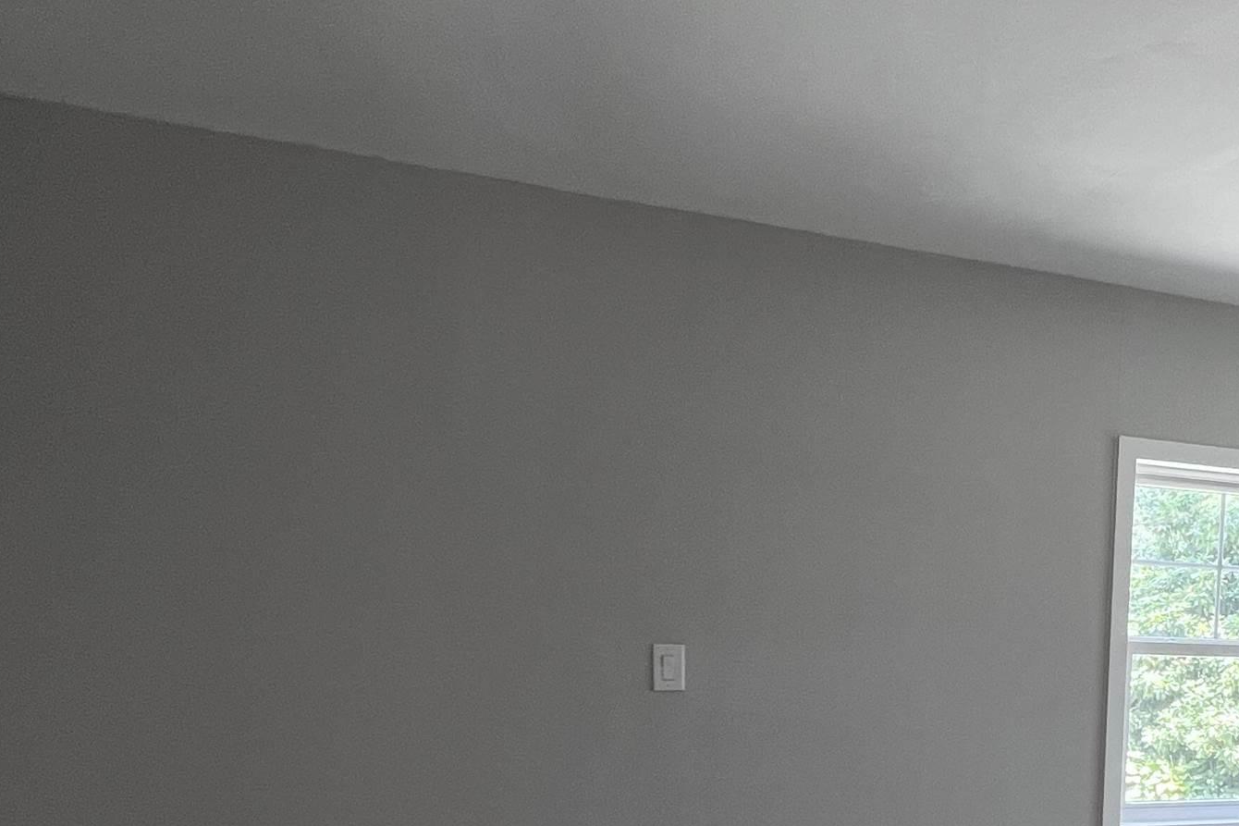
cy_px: 740
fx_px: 1067
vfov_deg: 39.3
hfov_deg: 54.2
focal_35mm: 31
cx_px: 1066
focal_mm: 1.57
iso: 160
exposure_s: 1/120
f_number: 1.8
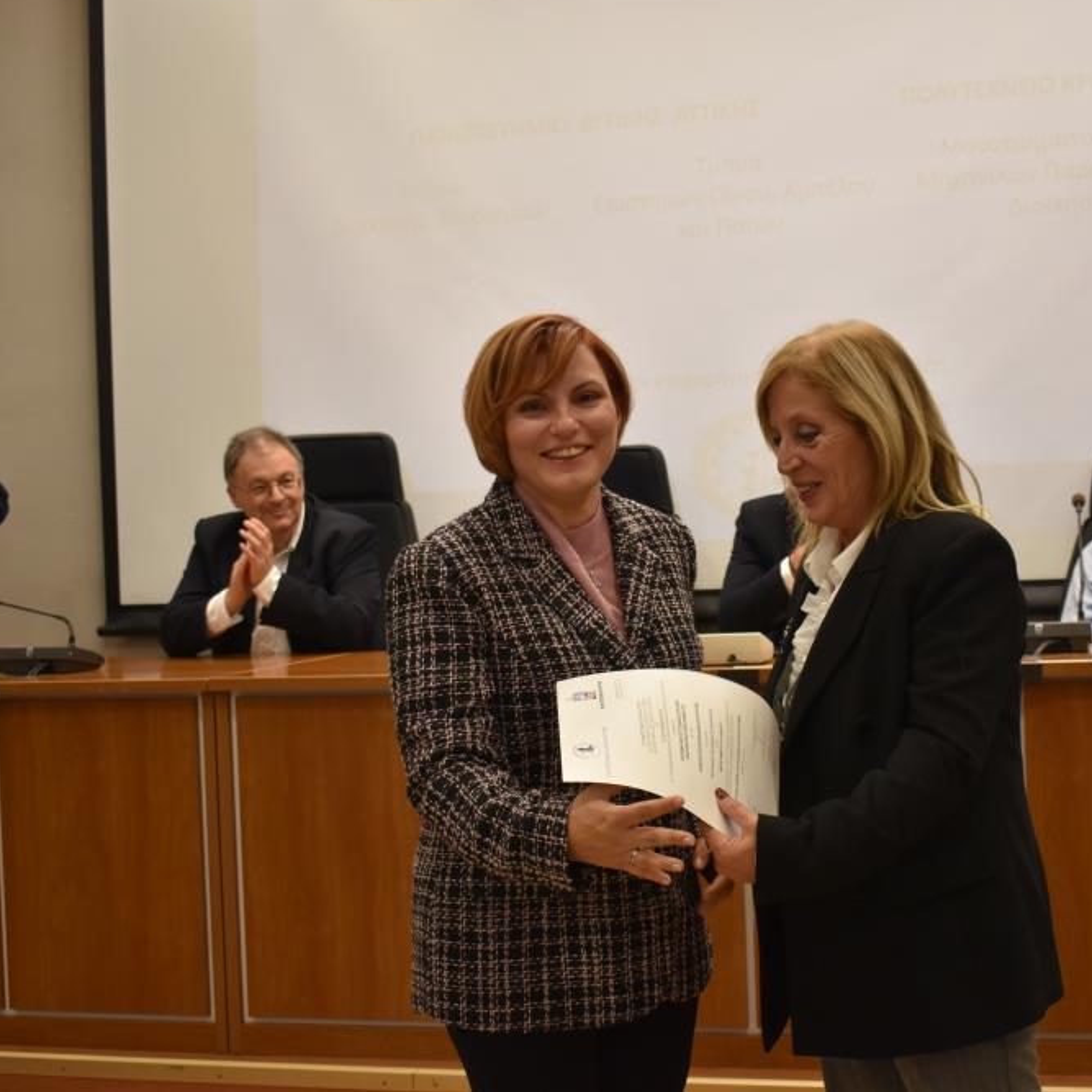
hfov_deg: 35.8
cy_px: 535
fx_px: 1677
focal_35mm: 47
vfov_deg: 36.1
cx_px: 707
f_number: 4
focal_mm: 24
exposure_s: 1/160
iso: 800
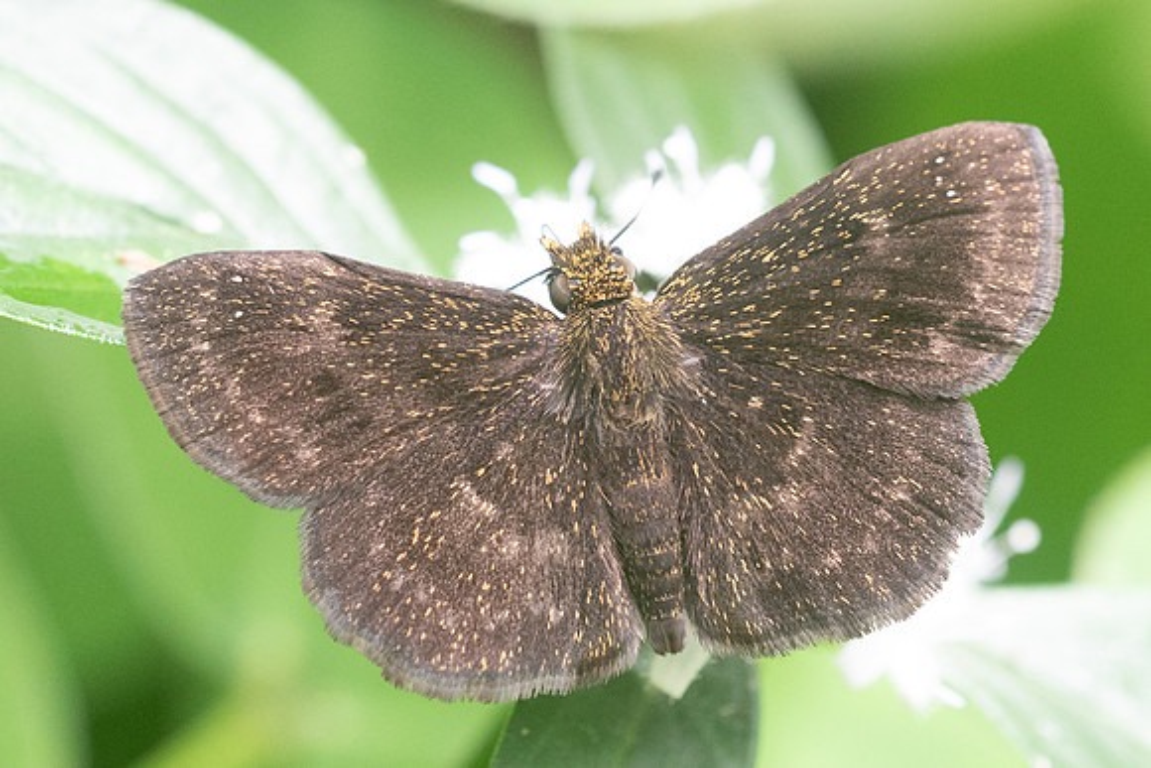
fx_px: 12441
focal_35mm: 389
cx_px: 670
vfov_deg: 3.5
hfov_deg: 5.3
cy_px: 451
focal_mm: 150
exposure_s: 1/320
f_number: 8
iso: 2500
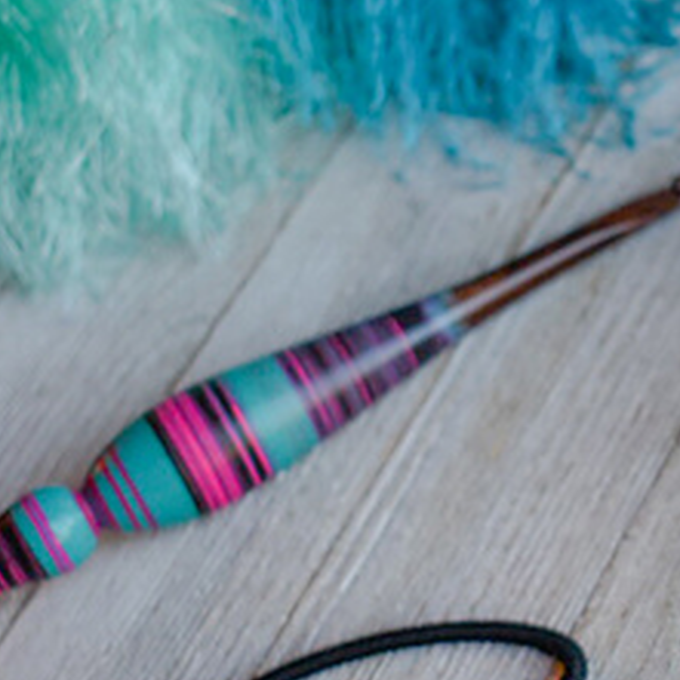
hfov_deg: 14.9
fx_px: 2539
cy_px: 445
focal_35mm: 114
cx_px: 738
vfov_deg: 15.2
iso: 200
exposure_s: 1/40
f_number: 4.2
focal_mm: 31
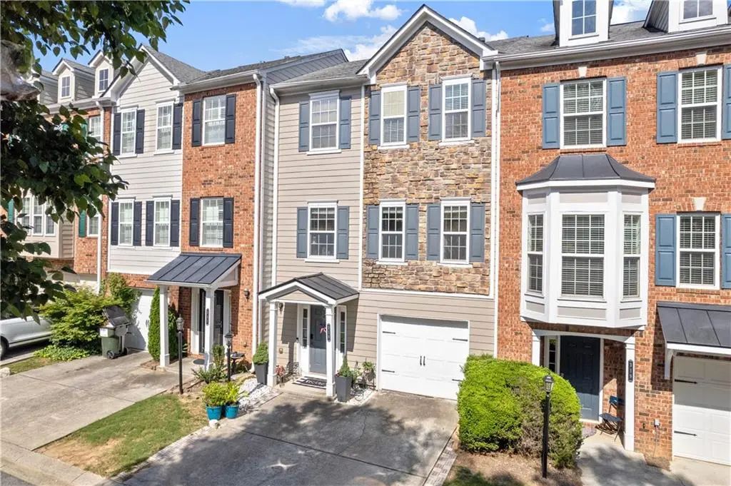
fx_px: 446
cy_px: 243
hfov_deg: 78.6
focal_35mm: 22
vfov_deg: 57.1
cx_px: 366
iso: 140
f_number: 2.8
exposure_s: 1/4000
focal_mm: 8.38
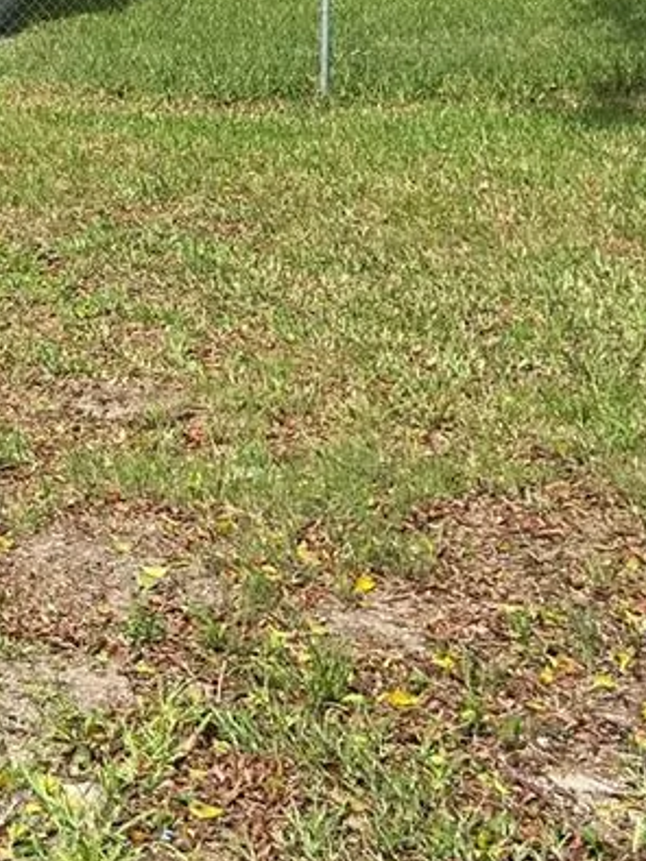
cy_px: -137
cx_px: -103
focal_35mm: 79
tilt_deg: -1.2
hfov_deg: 17.9
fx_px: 1967
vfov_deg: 22.9
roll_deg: +0.7
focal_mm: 5.7
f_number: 1.5
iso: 50
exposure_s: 1/5319
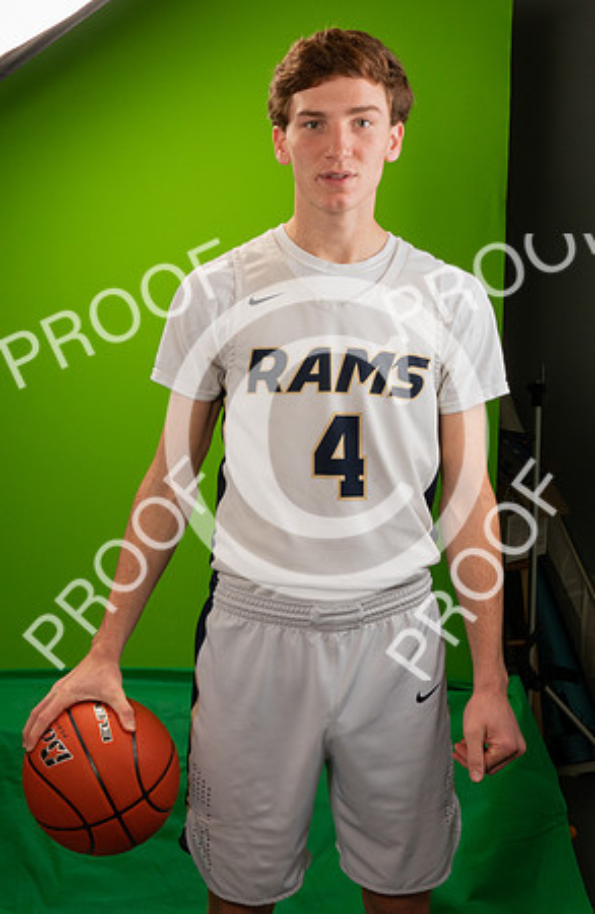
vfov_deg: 42.9
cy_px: 441
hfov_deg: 28.3
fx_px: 1163
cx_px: 145
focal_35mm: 46
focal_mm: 24
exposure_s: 1/60
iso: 800
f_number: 20
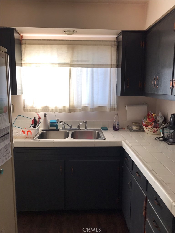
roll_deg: +1.8
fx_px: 189
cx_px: 88
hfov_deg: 49.7
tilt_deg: -8.0
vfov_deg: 63.4
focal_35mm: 28
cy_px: 116
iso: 25
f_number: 1.8
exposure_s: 1/60
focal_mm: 3.99
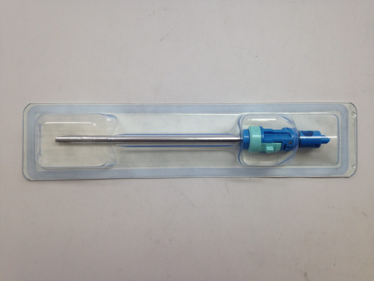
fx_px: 357
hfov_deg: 55.4
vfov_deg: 42.9
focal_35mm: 33
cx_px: 187
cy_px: 140
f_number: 2.4
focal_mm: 4.12
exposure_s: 1/60
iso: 50
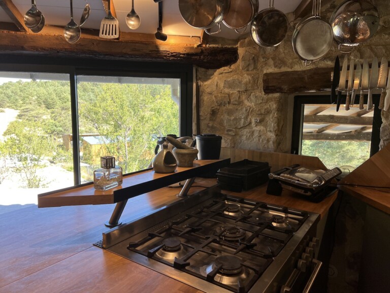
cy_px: 146
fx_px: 293
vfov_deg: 53.1
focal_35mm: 26
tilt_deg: -7.8
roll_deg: -0.3
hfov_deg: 67.3
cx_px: 195
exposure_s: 1/172
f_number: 1.5
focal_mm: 5.7
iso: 40
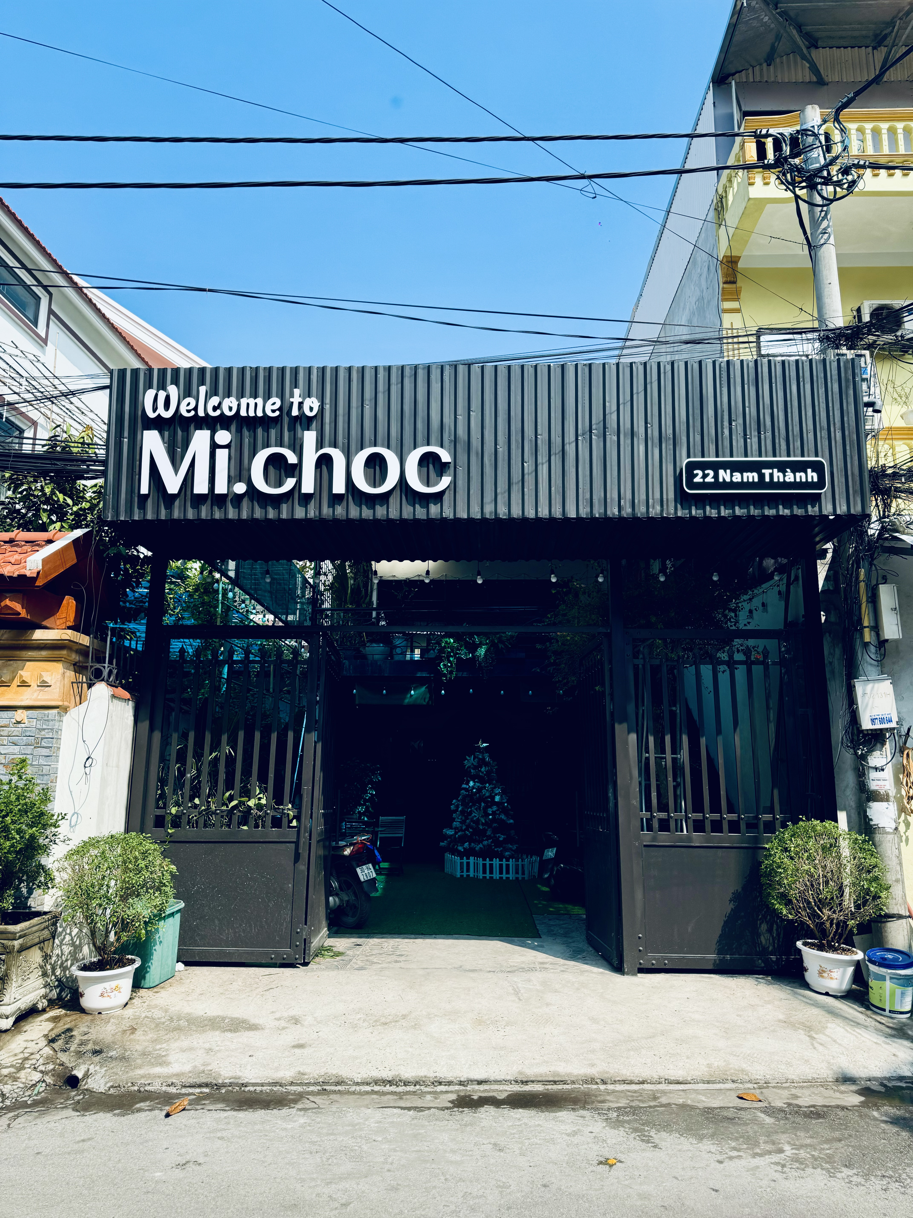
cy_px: 609
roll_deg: -0.9
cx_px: 456
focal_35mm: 24
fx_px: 844
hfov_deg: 56.8
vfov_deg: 71.6
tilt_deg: +12.0
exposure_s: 1/3096
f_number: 1.78
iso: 80
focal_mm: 6.76
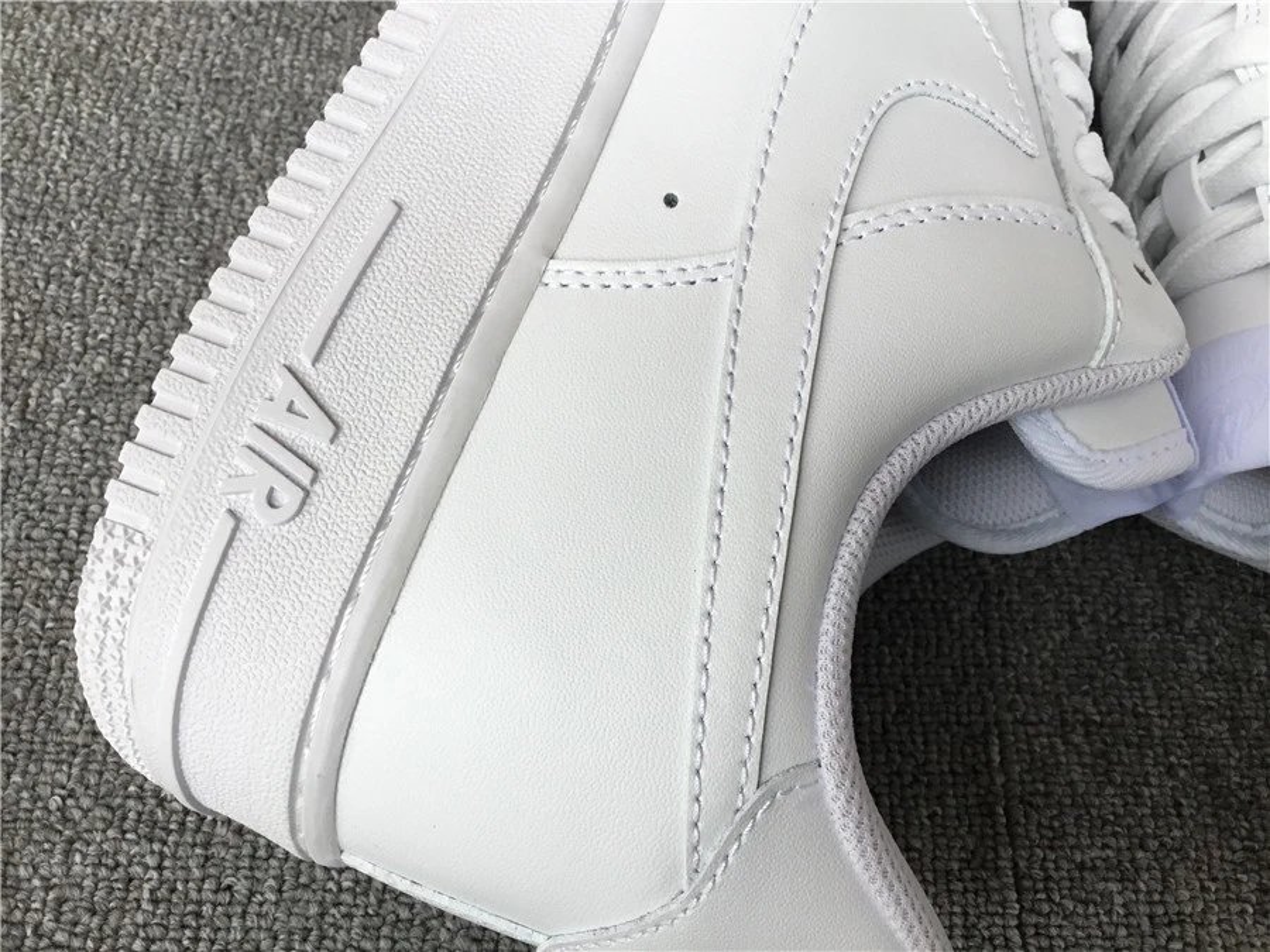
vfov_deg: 45.4
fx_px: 1137
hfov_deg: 58.4
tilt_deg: -64.3
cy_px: 476
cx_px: 635
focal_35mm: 31
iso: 32
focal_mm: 3.3
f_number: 2.4
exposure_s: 1/100
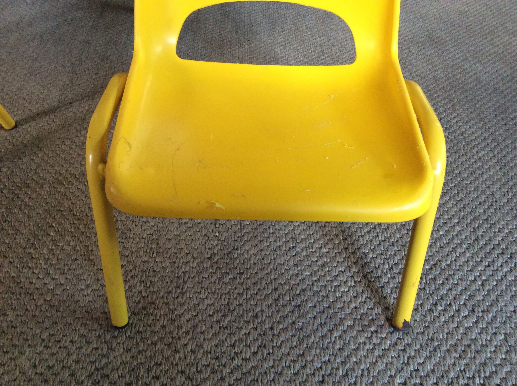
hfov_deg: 56.9
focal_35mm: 32
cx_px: 258
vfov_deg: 44.1
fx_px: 477
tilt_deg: -45.2
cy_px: 193
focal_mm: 3.3
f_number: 2.4
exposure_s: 1/25
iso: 250
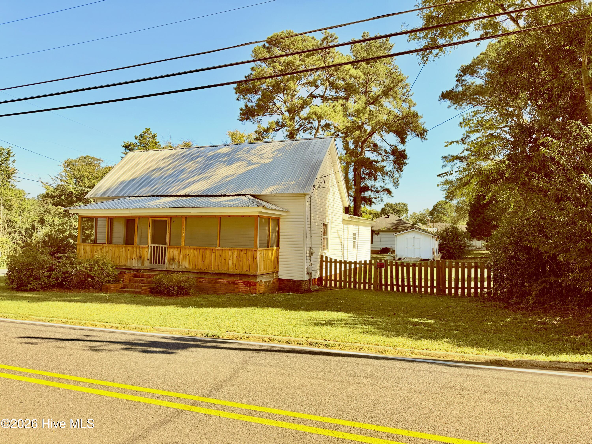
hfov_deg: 71.6
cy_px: 222
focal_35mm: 24
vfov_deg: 56.8
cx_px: 296
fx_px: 410
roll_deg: -1.2
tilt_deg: +3.3
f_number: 1.78
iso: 100
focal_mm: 6.76
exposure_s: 1/1727
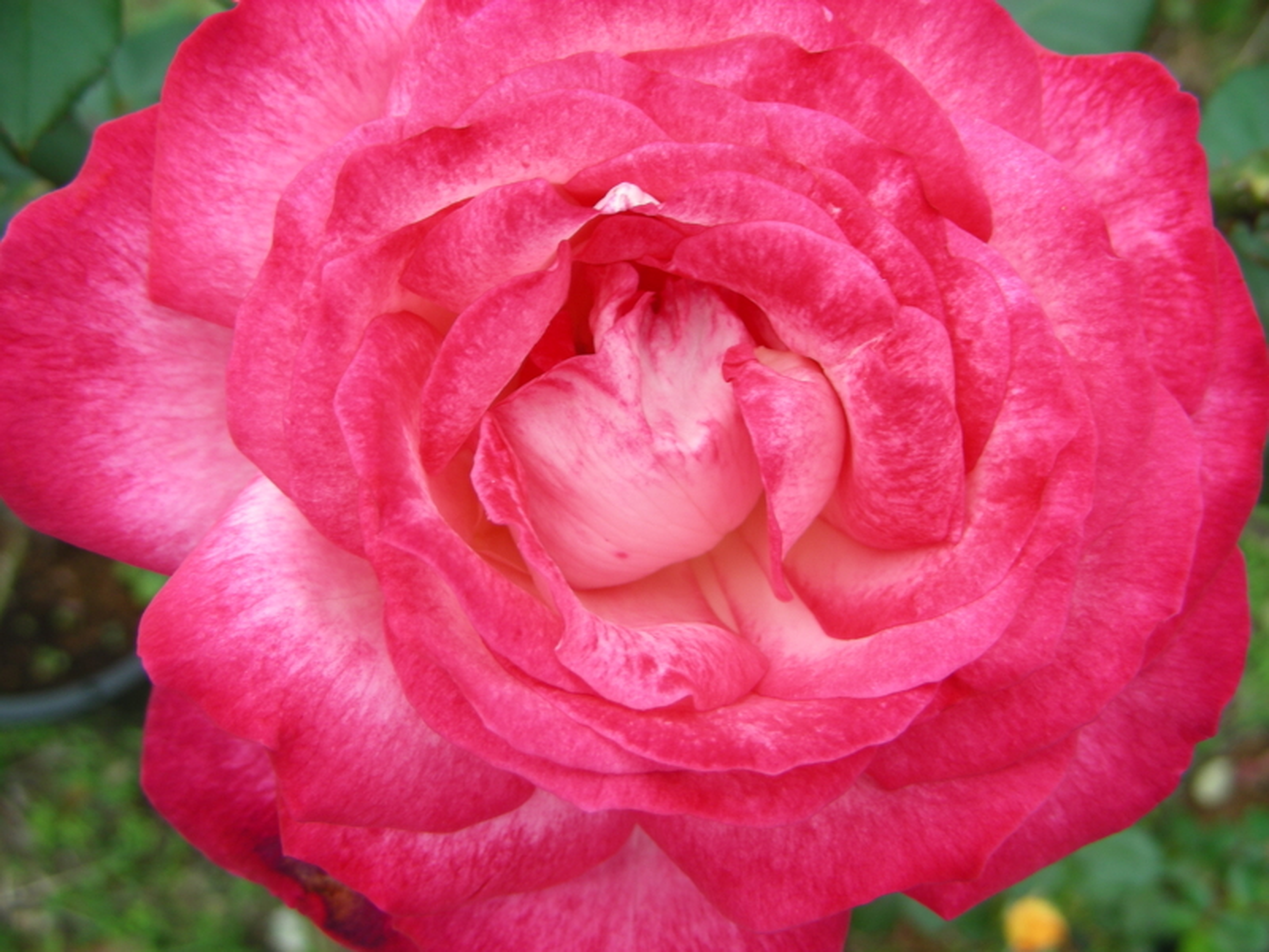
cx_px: 634
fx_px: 1393
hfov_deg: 49.0
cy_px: 476
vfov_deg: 37.7
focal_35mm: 38
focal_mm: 6.3
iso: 50
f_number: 3.5
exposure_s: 1/65.6
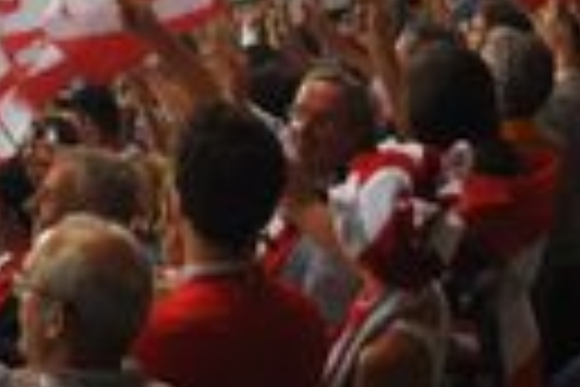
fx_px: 2110
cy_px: -338
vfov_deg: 9.9
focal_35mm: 131
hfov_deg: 15.3
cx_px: -22
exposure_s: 1/25
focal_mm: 22
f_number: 5
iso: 400
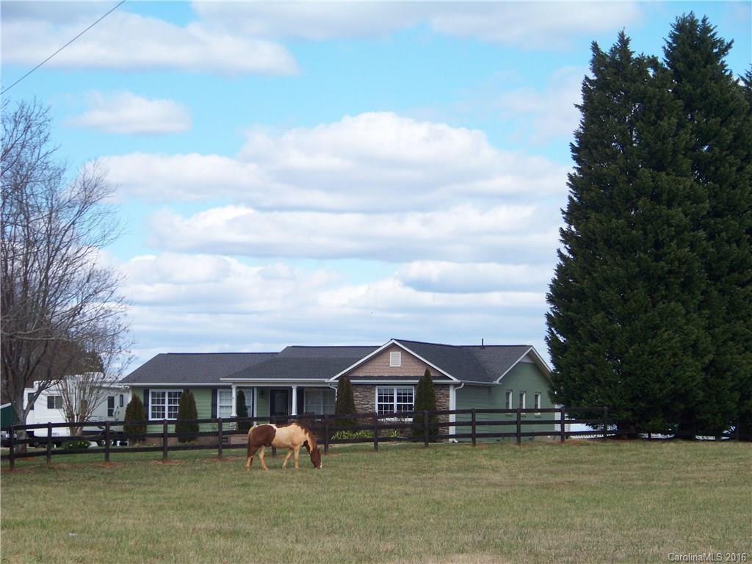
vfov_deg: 11.8
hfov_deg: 15.6
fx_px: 2737
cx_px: 376
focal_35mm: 126
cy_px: 282
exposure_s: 1/800
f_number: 3.2
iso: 67
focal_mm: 21.1
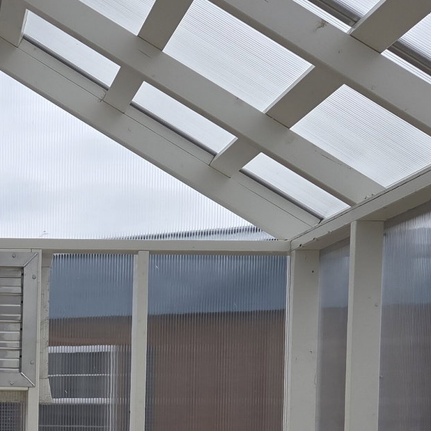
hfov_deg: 23.2
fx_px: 986
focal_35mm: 70
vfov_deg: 23.3
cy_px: 467
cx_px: -40
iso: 80
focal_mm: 5.4
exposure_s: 1/3483
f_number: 1.8
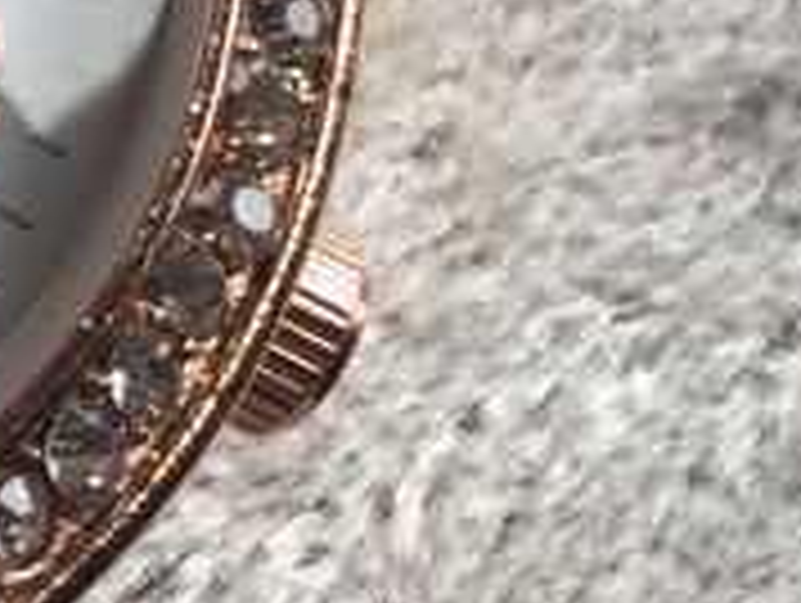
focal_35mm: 174
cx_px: -770
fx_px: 4032
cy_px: -63
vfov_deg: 8.5
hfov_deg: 10.5
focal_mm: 3.3
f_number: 2.4
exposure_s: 1/50
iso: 25
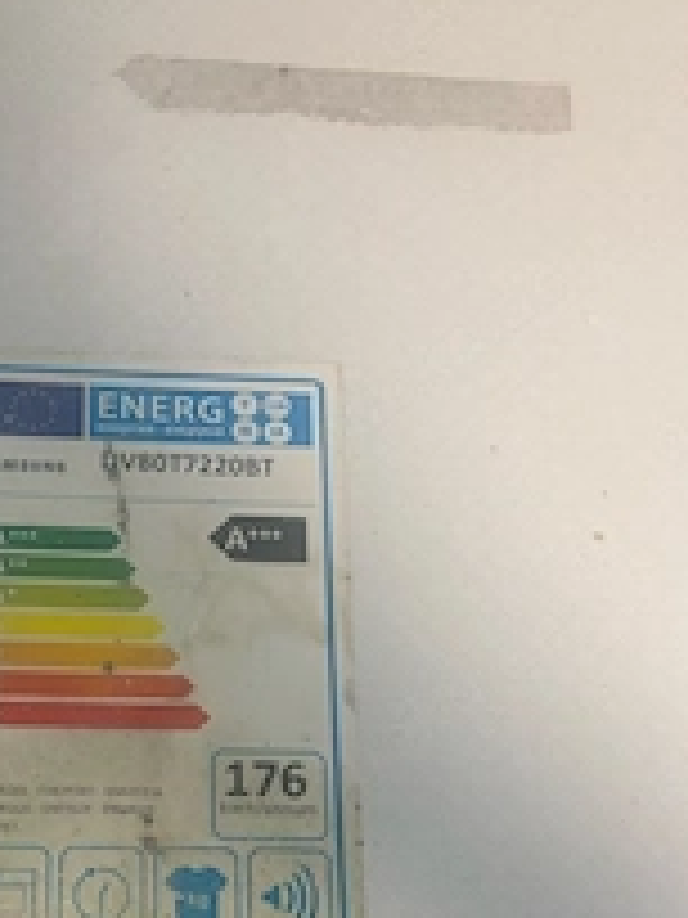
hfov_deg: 28.2
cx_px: 189
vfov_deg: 36.0
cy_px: 760
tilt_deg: -69.4
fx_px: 1352
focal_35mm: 51
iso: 200
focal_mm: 5.96
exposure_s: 1/50
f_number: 1.6
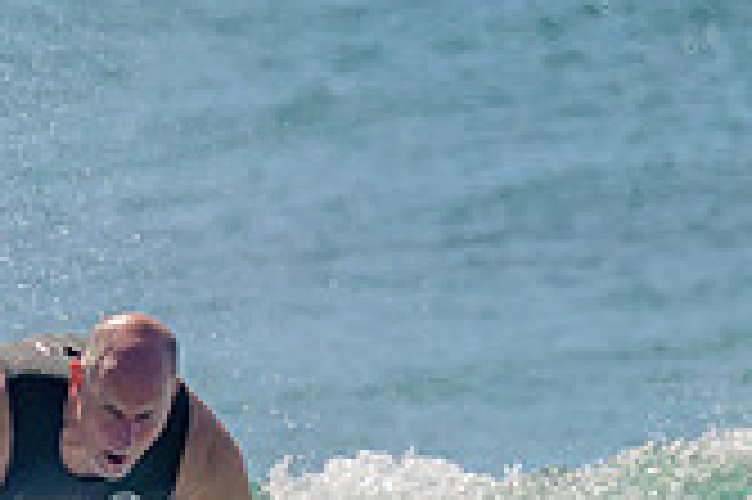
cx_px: 78
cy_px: 500
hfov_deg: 0.6
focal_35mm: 3747
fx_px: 78193
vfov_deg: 0.4
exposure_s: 1/2000
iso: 500
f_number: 11
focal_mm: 800
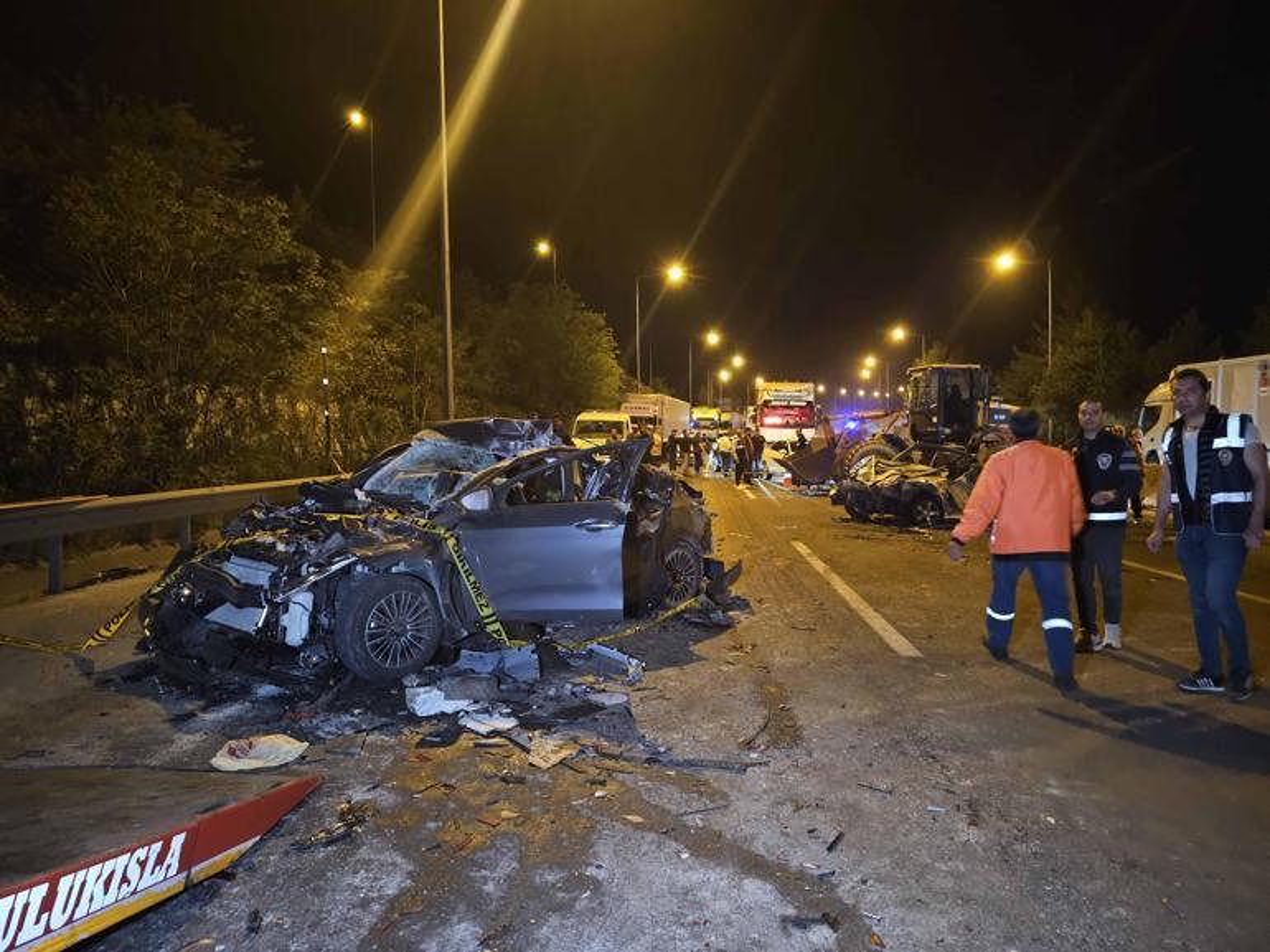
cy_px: 476
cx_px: 635
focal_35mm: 23
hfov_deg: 73.9
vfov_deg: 58.9
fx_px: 844
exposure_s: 1/25
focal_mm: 6.3
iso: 1250
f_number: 1.7
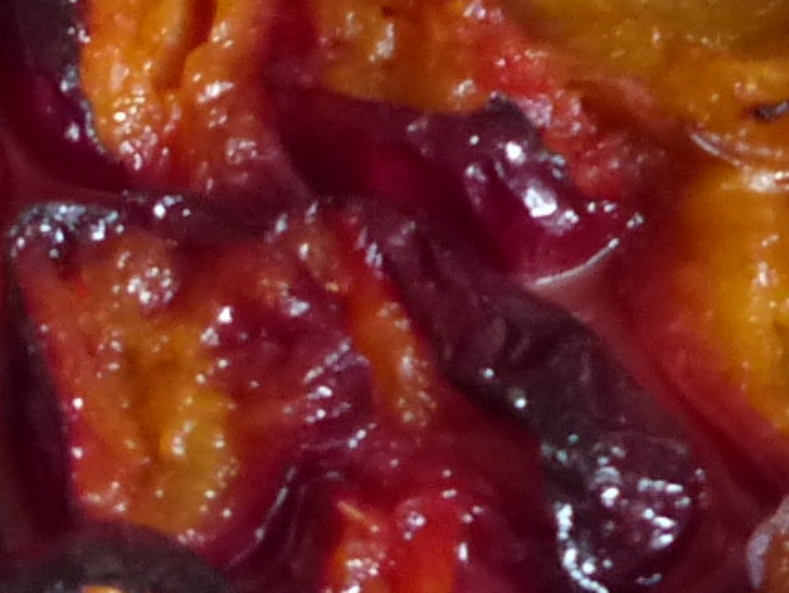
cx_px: 624
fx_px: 5428
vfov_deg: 6.2
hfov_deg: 8.3
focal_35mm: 238
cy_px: -160
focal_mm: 7.1
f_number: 2.8
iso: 400
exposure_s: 1/60
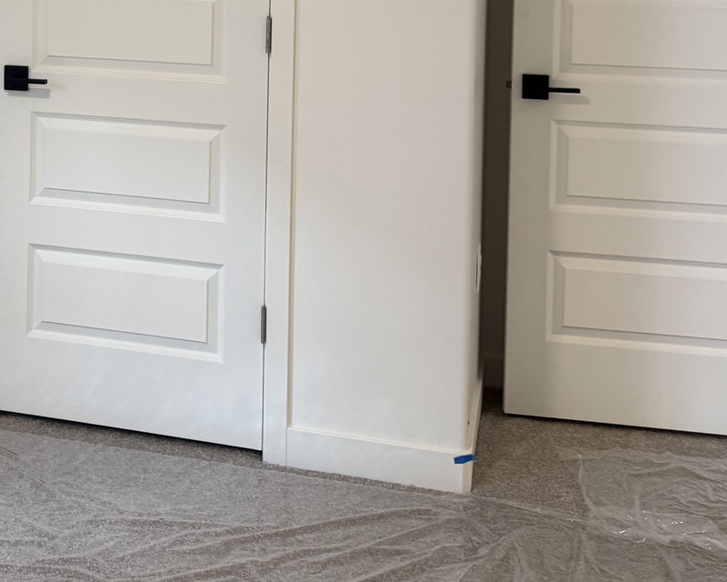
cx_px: 79
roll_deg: -1.2
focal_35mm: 60
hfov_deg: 30.2
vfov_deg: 23.9
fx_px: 1291
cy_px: -45
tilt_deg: -2.6
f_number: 1.78
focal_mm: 6.76
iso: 200
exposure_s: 1/120
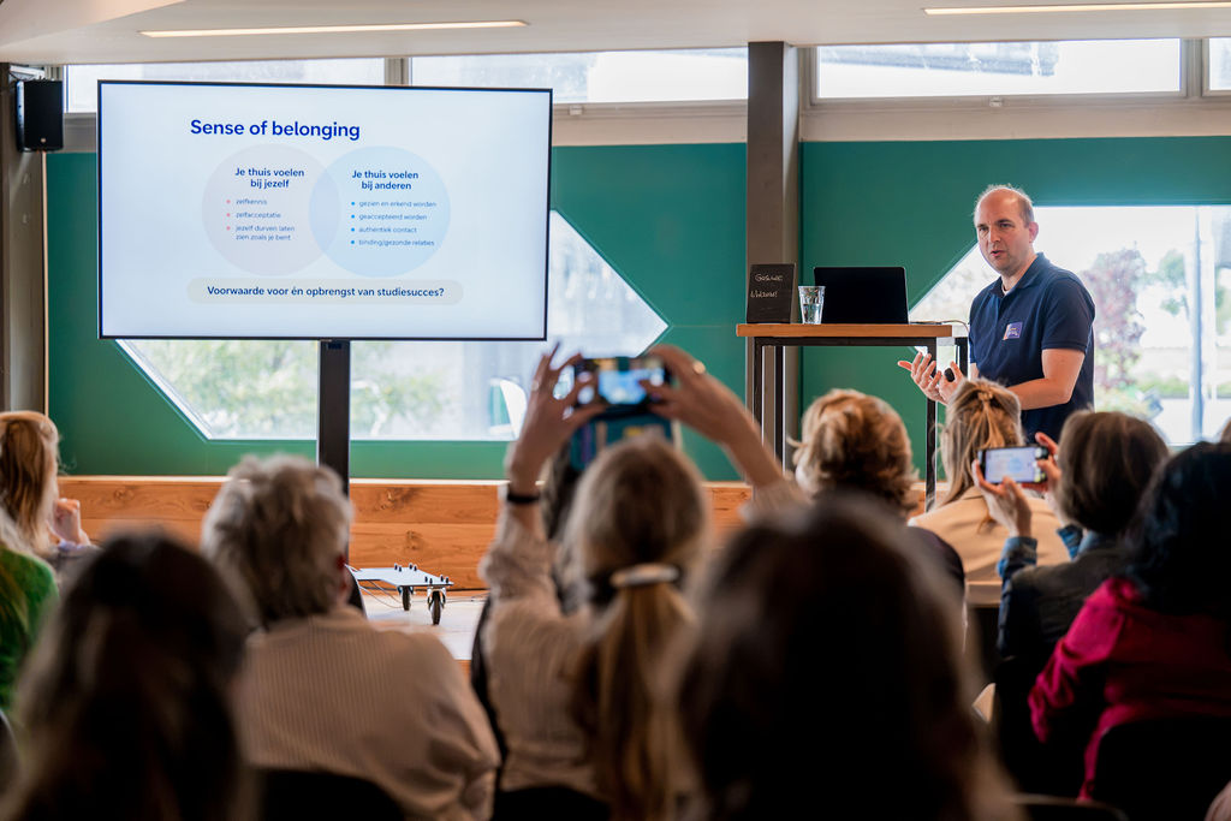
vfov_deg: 17.1
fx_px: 2736
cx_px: 616
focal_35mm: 80
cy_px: 410
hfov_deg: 25.4
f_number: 2.8
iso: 2500
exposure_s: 1/500
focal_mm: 80
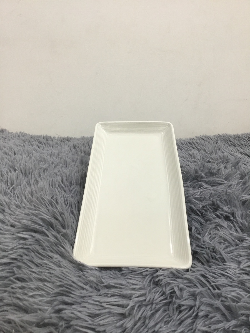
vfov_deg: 58.4
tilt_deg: -15.6
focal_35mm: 31
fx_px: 299
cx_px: 125
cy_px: 166
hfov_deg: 45.4
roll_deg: -0.9
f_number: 2.4
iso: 80
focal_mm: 3.3
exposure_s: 1/33
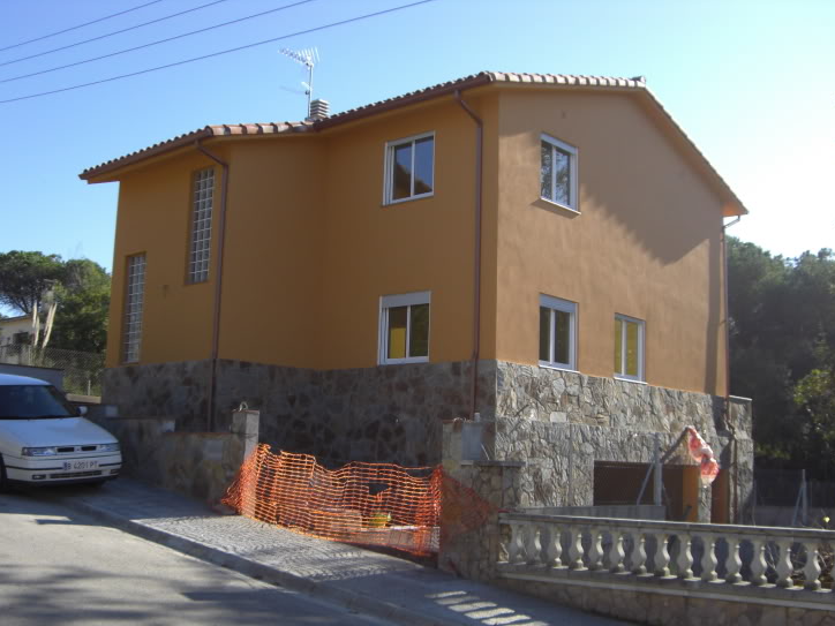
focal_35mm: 42
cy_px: 345
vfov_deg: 34.3
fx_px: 1013
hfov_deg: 44.8
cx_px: 424
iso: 64
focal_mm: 6.2
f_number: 2.7
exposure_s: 1/640
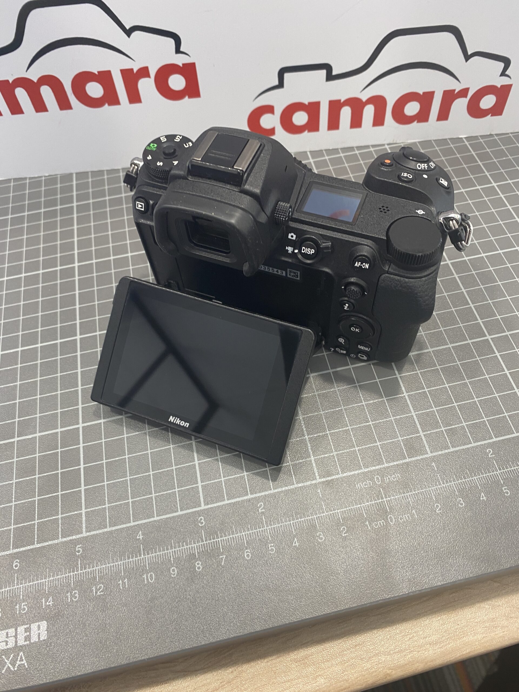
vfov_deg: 67.3
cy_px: 346
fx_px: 520
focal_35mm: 26
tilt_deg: -56.4
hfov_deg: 53.1
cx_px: 260
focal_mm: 4.25
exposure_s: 1/50
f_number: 1.8
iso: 64
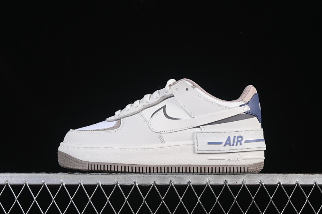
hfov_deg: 27.0
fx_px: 671
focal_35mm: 75
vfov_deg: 18.2
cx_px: 161
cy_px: 107
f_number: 8
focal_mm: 50
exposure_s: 1/80
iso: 160
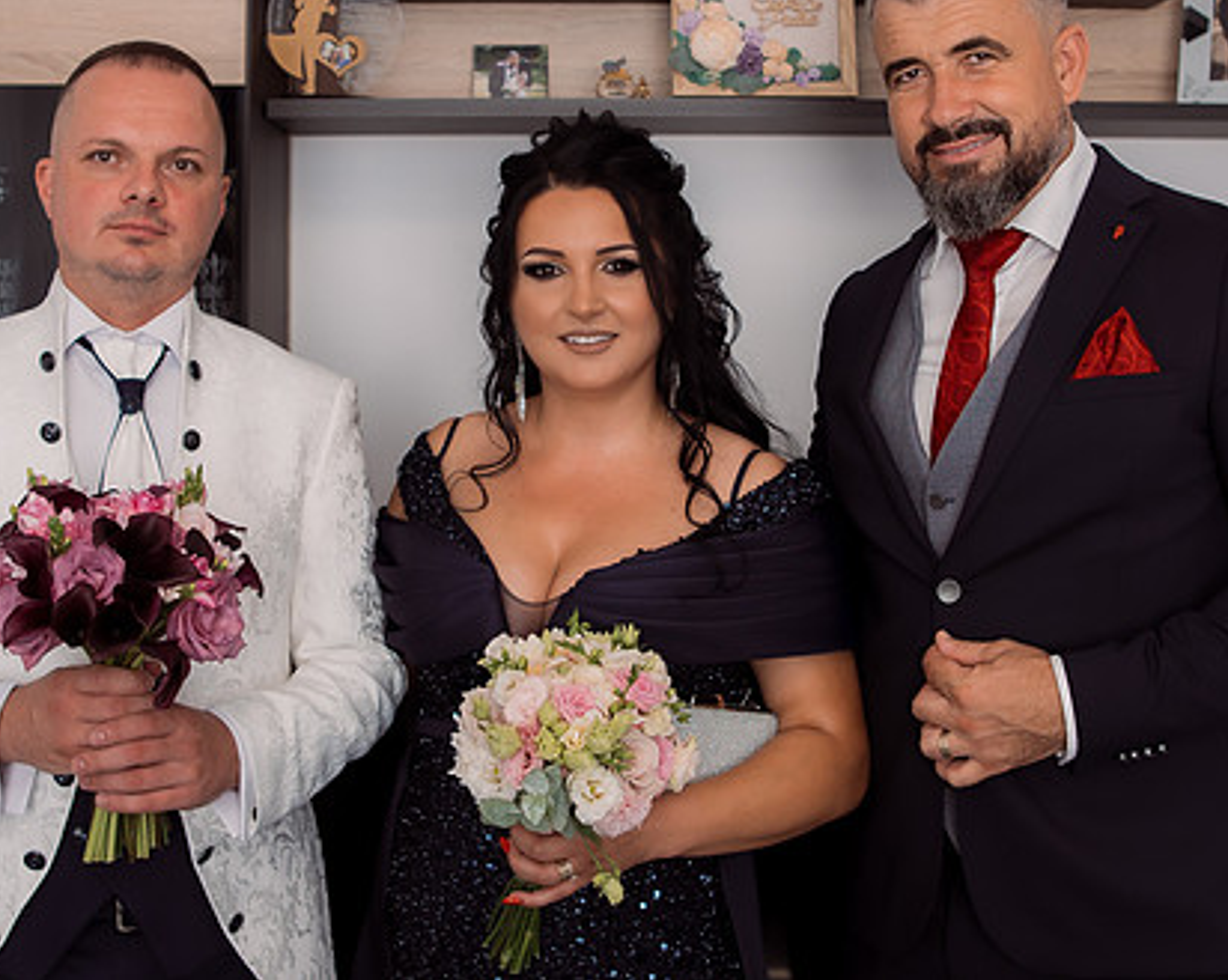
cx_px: 612
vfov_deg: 32.0
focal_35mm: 47
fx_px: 1707
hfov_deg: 39.6
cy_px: 391
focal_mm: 23
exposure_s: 1/125
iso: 400
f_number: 2.5
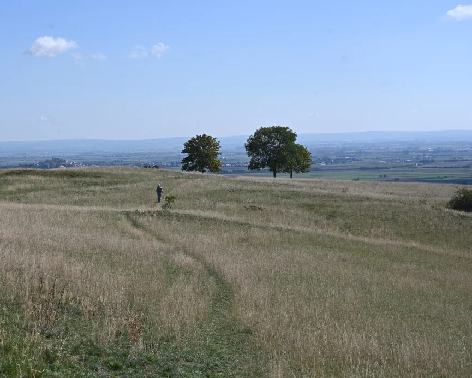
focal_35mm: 82
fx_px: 1145
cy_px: 196
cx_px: 194
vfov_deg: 18.7
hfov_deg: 23.3
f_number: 8
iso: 100
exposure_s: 1/500
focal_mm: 70
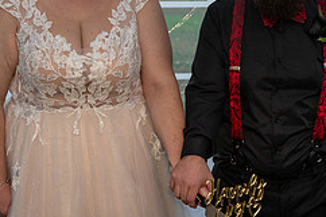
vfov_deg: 16.2
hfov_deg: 24.2
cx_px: 183
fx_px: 760
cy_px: 106
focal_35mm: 84
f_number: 4
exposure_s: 1/200
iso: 1100
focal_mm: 35
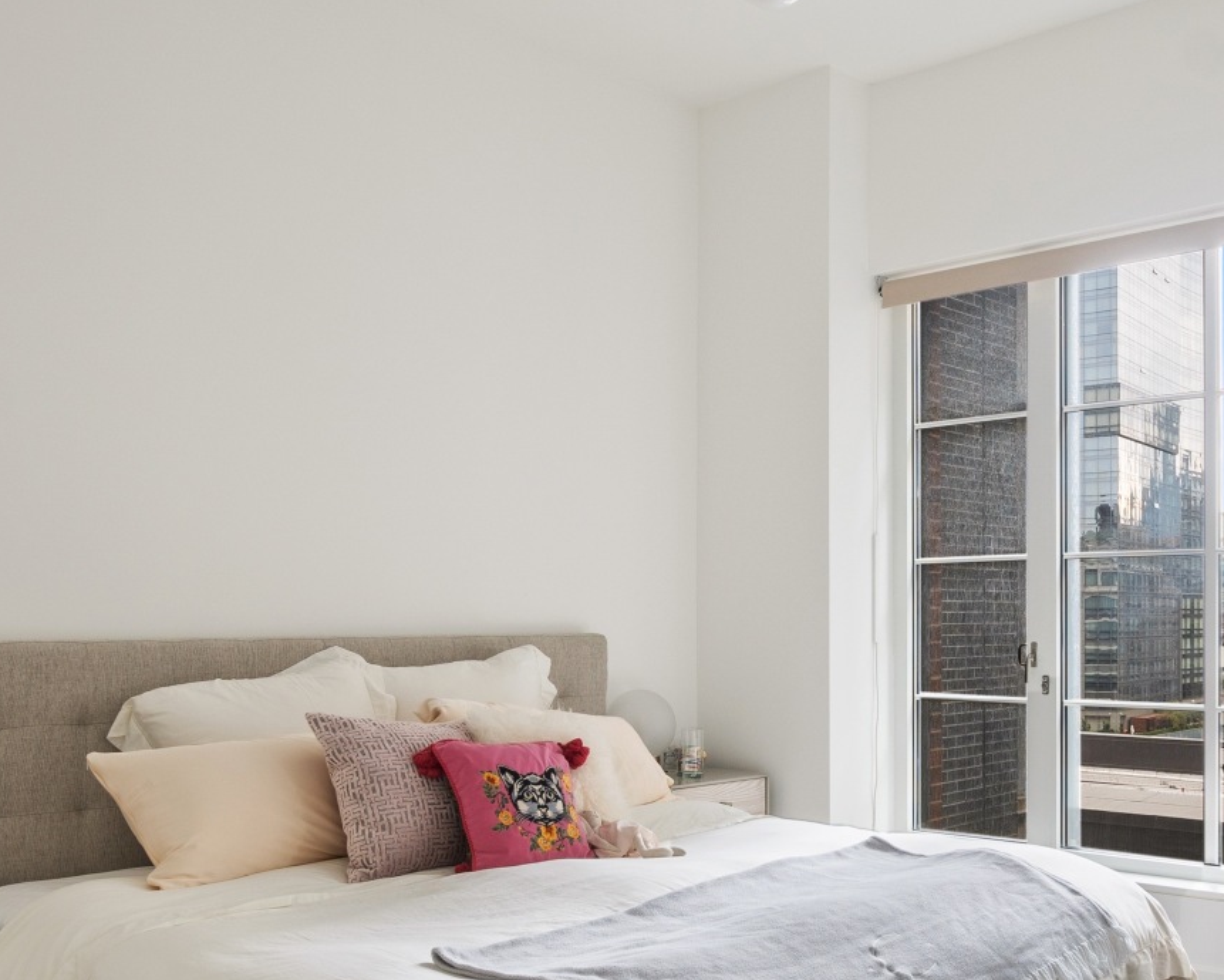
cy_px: 600
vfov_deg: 44.3
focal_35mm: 33
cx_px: 861
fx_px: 1196
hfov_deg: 52.6
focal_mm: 10
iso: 200
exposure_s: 2
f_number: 8
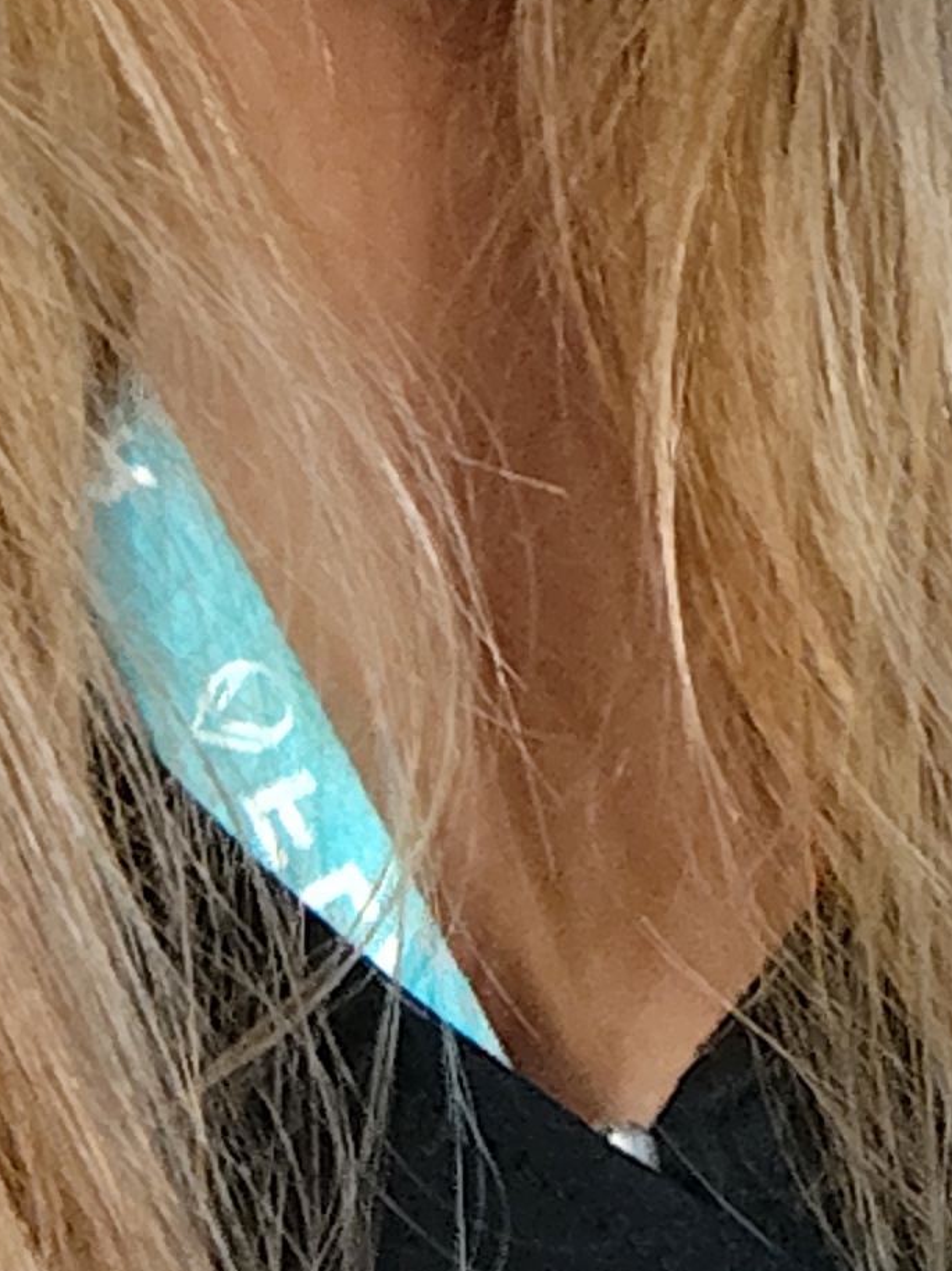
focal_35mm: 121
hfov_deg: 11.9
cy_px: -811
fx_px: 4439
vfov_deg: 14.8
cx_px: 1188
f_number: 2.45
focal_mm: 3.25
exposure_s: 1/20
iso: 1125
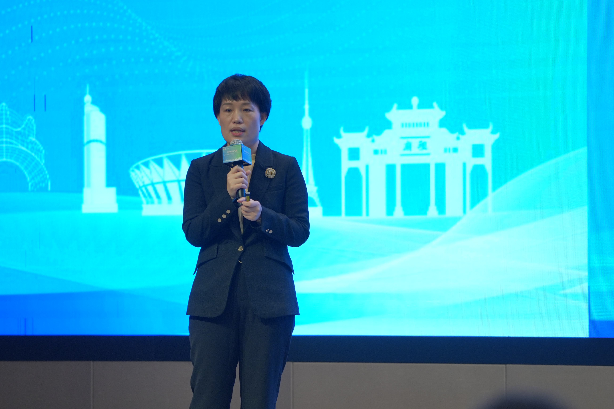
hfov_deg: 6.9
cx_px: 307
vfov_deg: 4.6
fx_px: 5116
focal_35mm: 300
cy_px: 204
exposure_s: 1/50
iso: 320
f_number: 4
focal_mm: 200
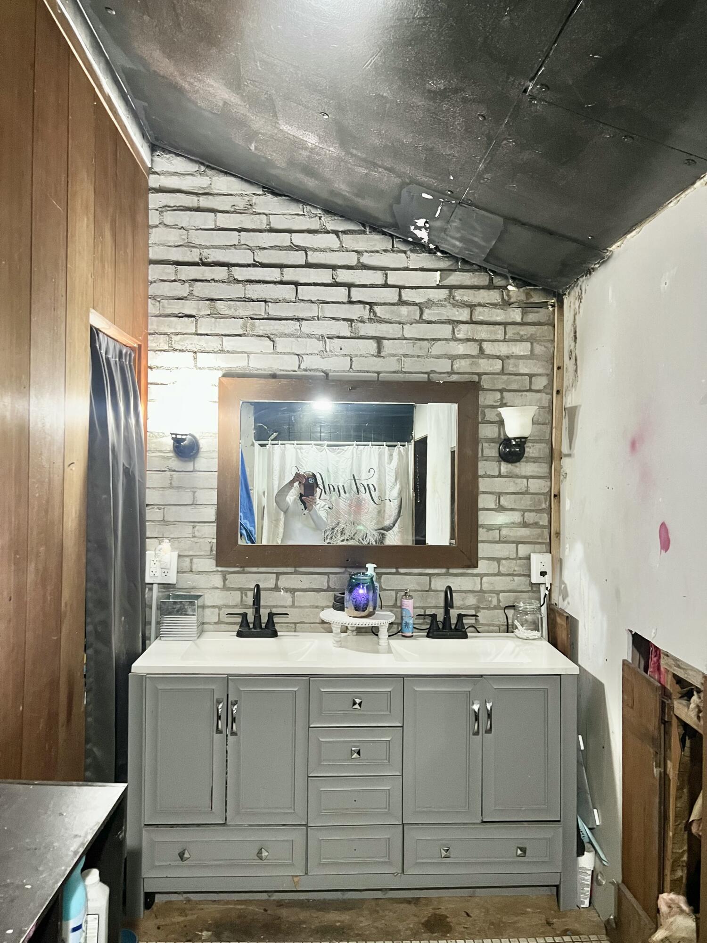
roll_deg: -1.0
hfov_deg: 53.1
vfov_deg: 67.3
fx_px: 708
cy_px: 472
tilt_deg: +0.1
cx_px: 354
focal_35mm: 26
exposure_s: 1/40
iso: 400
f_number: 1.5
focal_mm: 5.7
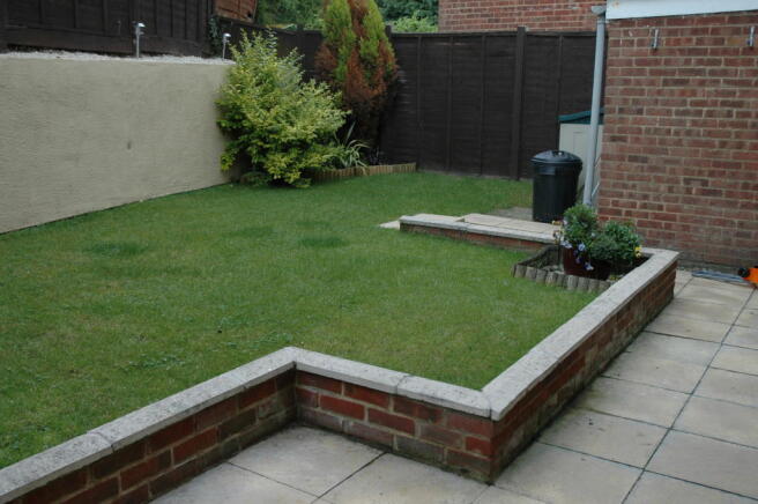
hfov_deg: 51.3
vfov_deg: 35.4
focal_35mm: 38
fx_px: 789
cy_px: 252
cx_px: 379
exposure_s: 1/80
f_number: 4.5
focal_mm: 25
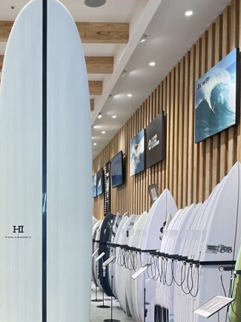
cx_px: 46
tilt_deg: -1.3
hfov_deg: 29.5
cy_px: 248
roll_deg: +0.0
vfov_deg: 38.5
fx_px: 445
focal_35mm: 48
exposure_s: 1/60
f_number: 1.6
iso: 100
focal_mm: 4.2
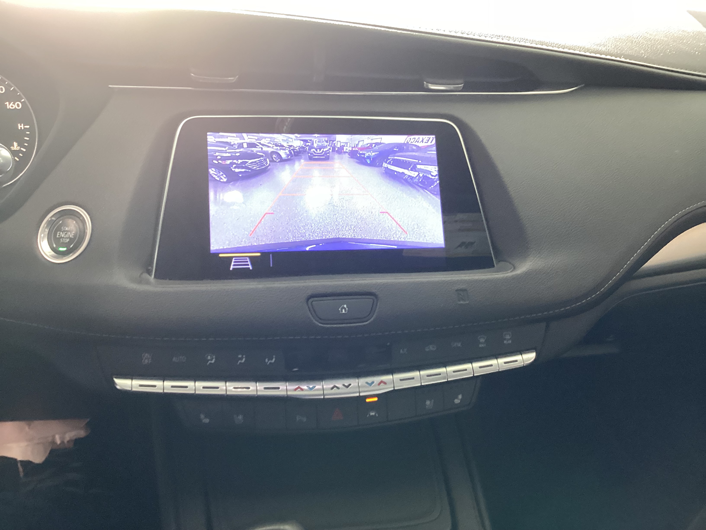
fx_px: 632
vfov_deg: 45.4
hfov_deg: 58.4
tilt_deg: -33.5
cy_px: 265
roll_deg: -6.3
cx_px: 353
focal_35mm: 31
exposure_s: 1/50
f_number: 2.4
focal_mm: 3.3
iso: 125
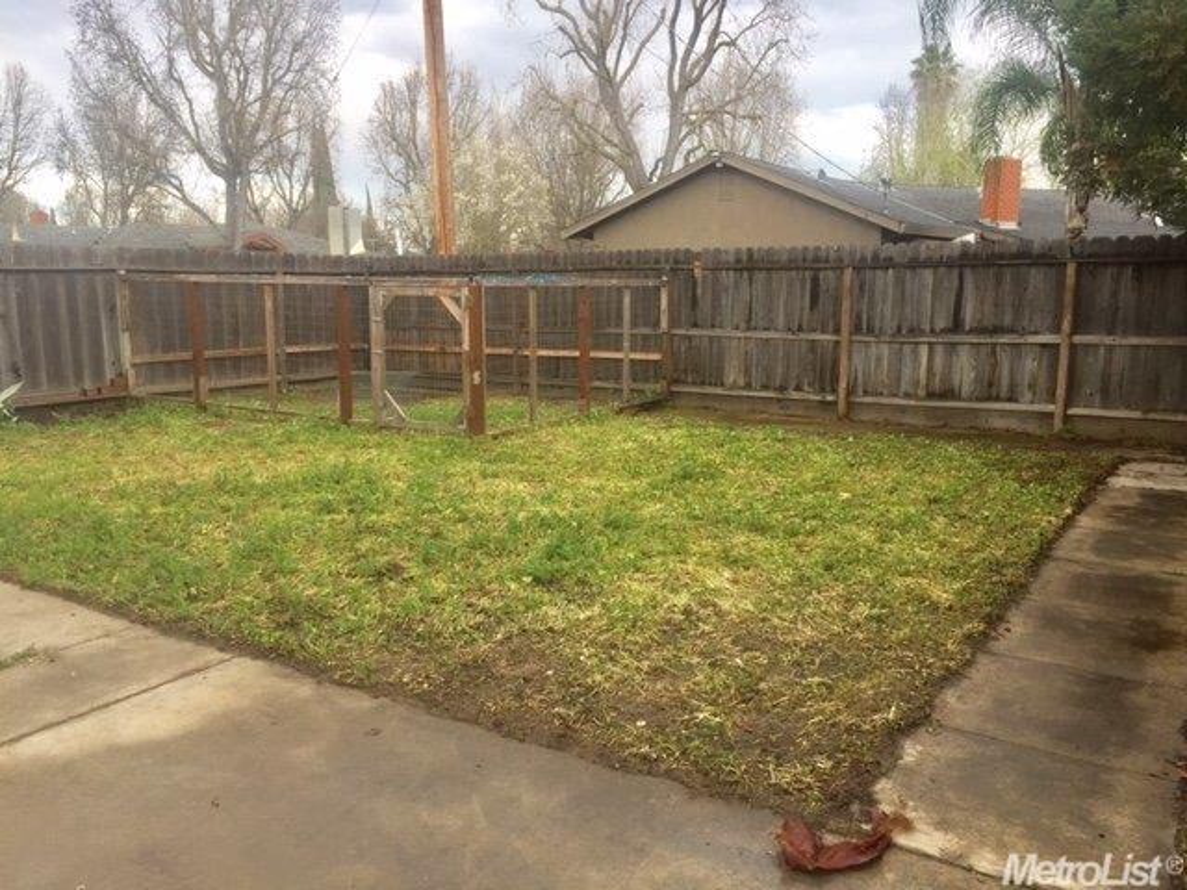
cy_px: 445
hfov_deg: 61.7
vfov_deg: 48.2
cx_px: 594
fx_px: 994
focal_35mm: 29
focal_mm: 4.15
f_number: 2.2
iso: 32
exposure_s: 1/220
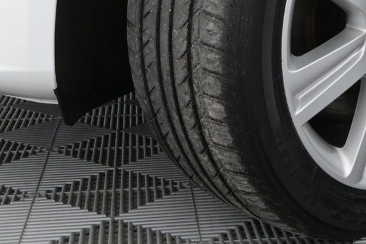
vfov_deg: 15.8
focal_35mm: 85
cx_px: 365
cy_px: 1
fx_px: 864
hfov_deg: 23.0
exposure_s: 1/100
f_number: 5
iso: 2500
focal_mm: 20
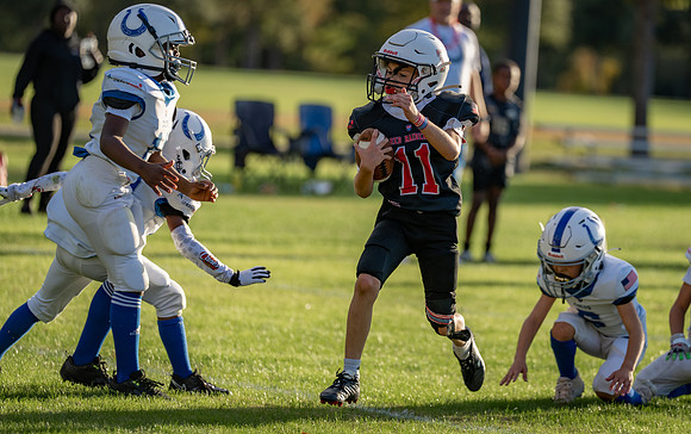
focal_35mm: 267
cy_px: 220
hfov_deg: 7.9
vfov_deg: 4.9
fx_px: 5033
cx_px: 416
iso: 125
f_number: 2.8
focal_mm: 194
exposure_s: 1/1250
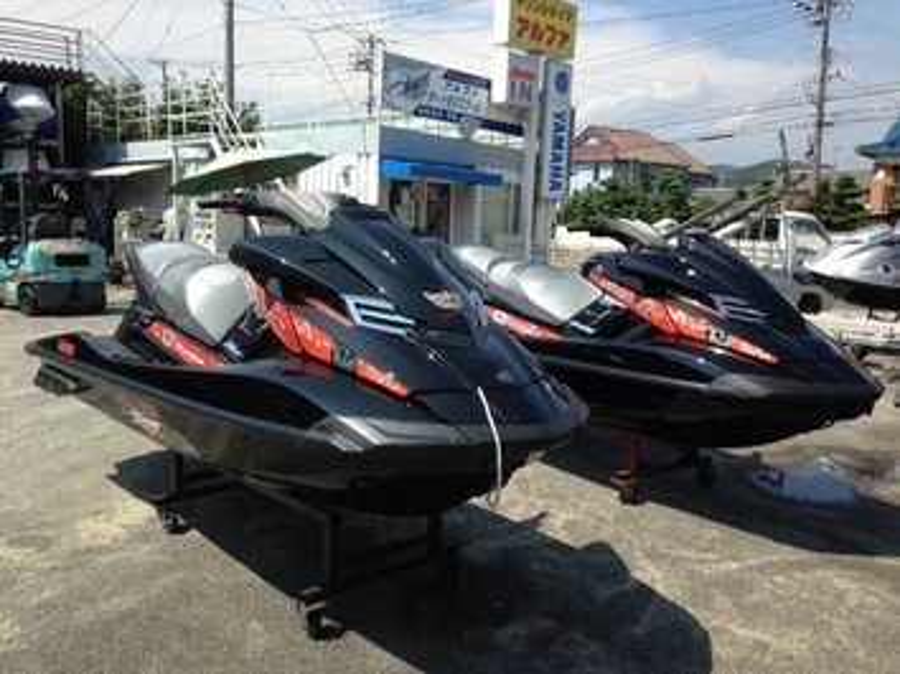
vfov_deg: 42.9
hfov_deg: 55.4
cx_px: 450
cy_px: 337
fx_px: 857
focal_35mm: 33
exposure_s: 1/1232
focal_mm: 4.13
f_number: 2.4
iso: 50
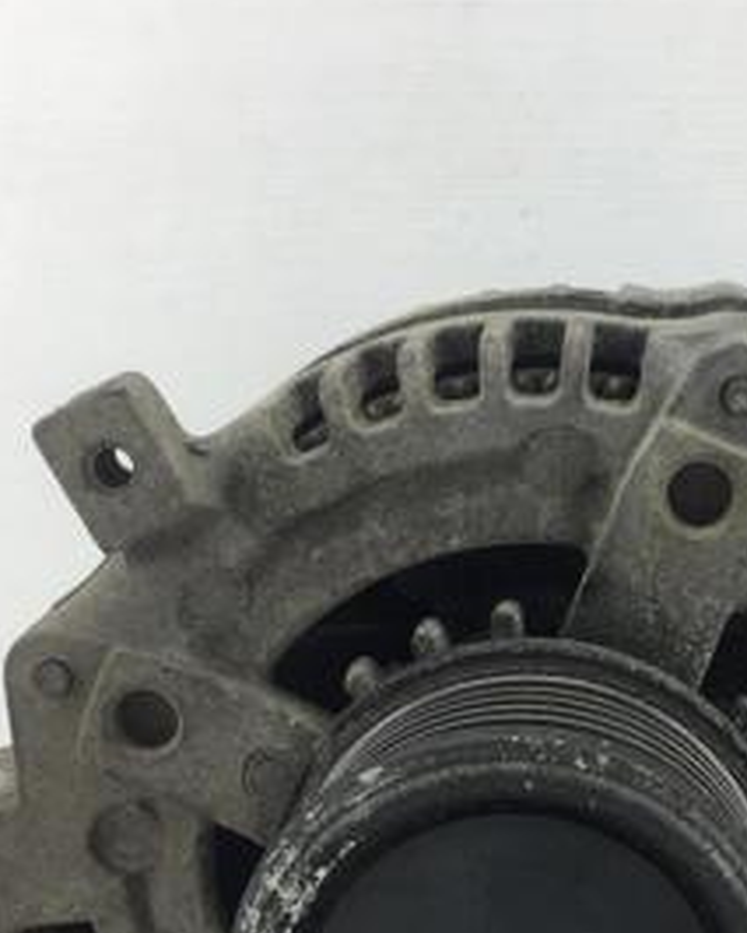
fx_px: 1878
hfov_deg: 22.2
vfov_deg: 27.5
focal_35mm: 68
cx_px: 603
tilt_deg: -13.0
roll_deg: +1.3
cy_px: 709
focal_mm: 4.15
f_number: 2.2
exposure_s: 1/100
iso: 32
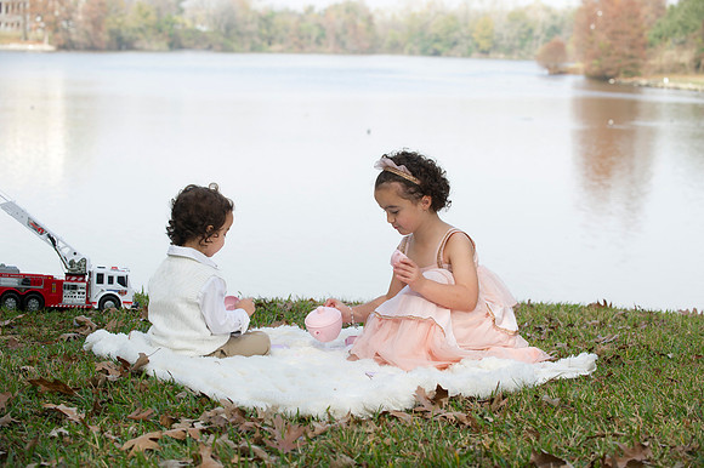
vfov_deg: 15.2
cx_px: 352
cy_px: 234
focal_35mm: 90
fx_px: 1759
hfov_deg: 22.6
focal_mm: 90
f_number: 5
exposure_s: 1/320
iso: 200
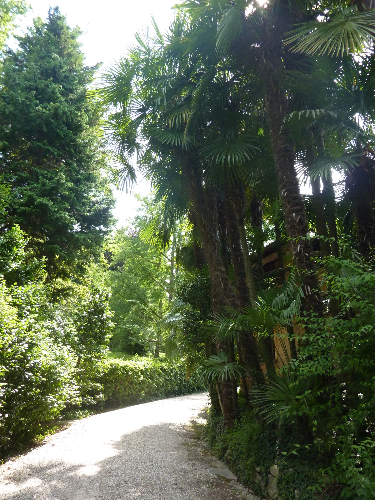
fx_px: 361
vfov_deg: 69.4
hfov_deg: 54.9
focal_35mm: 25
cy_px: 250
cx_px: 188
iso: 200
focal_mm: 4.1
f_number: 3.3
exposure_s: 1/250
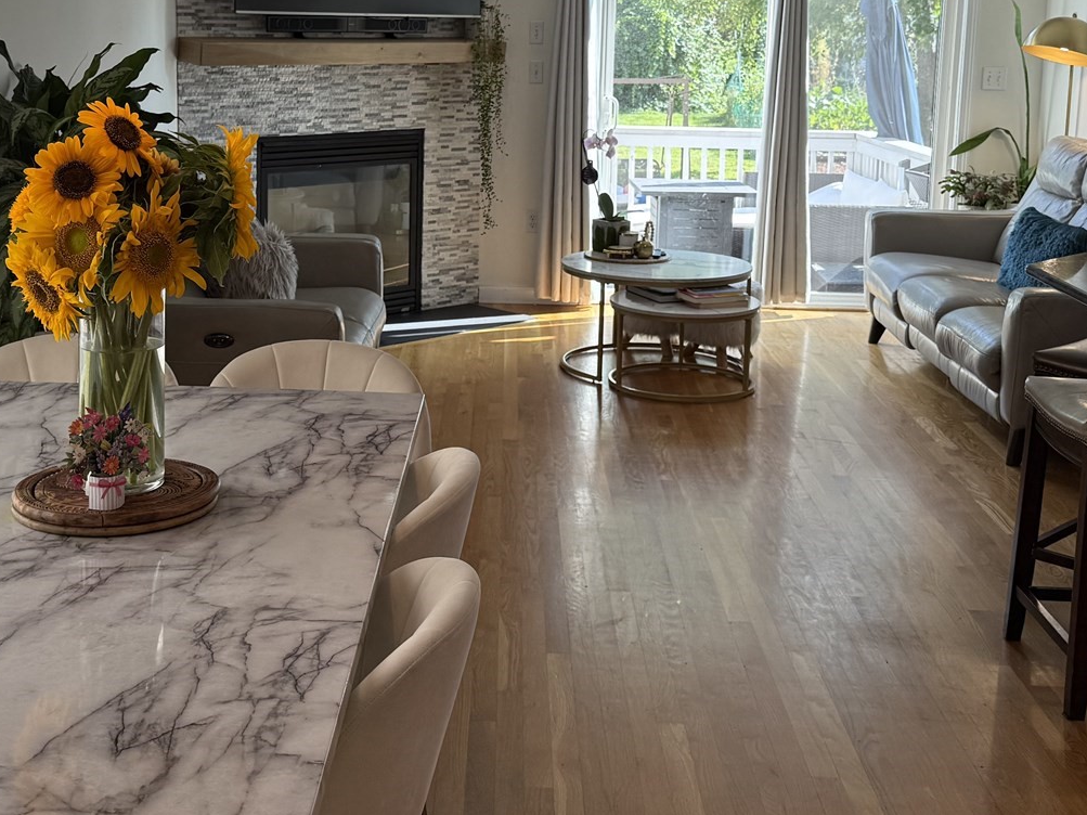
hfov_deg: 38.8
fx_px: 1538
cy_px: 212
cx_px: 436
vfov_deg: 29.2
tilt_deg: -7.1
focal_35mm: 49
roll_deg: -0.8
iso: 80
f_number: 1.78
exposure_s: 1/251
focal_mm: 6.76
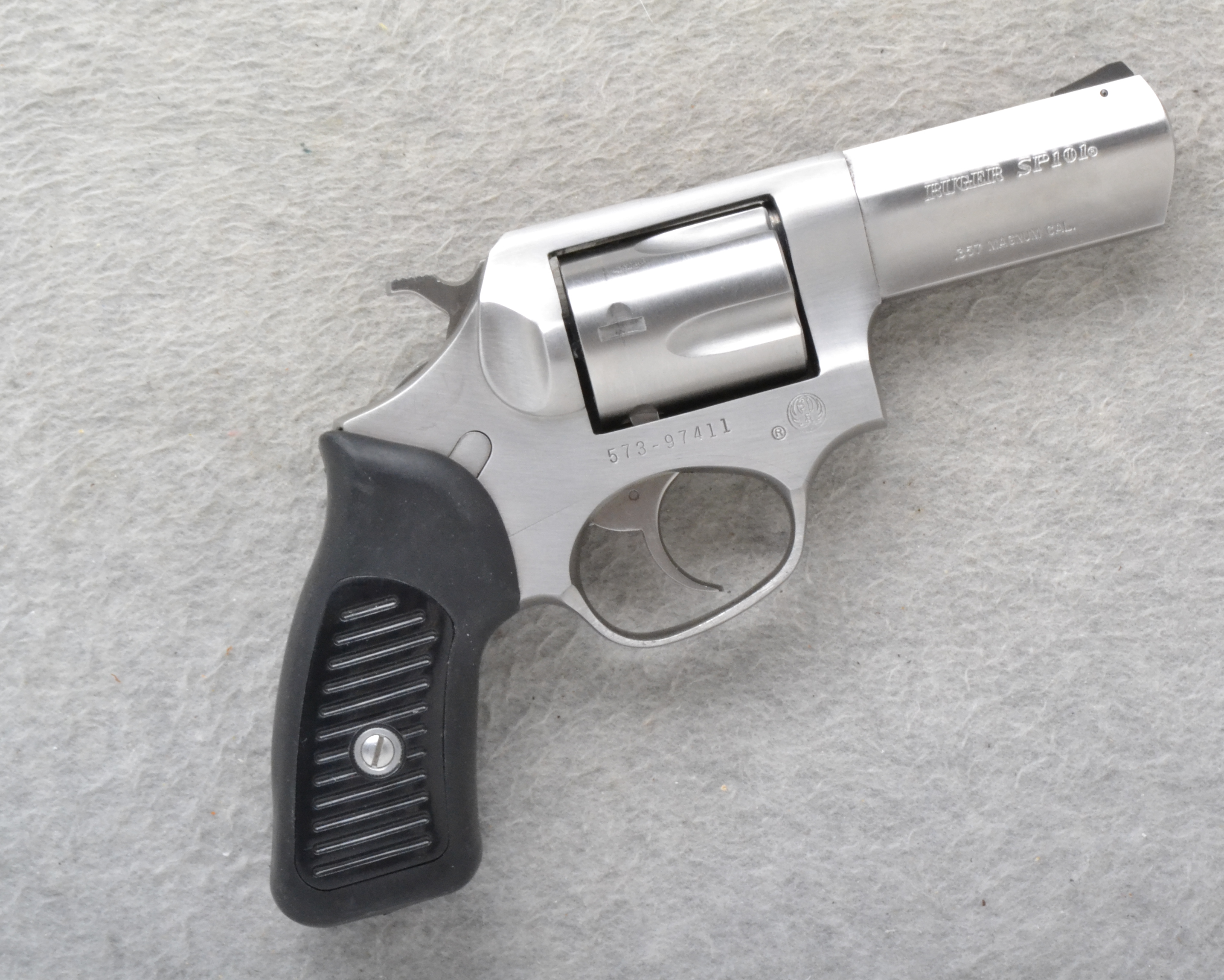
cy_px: 489
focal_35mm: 78
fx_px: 2826
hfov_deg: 24.4
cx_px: 708
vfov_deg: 19.7
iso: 3200
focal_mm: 46
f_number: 20
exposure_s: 1/160
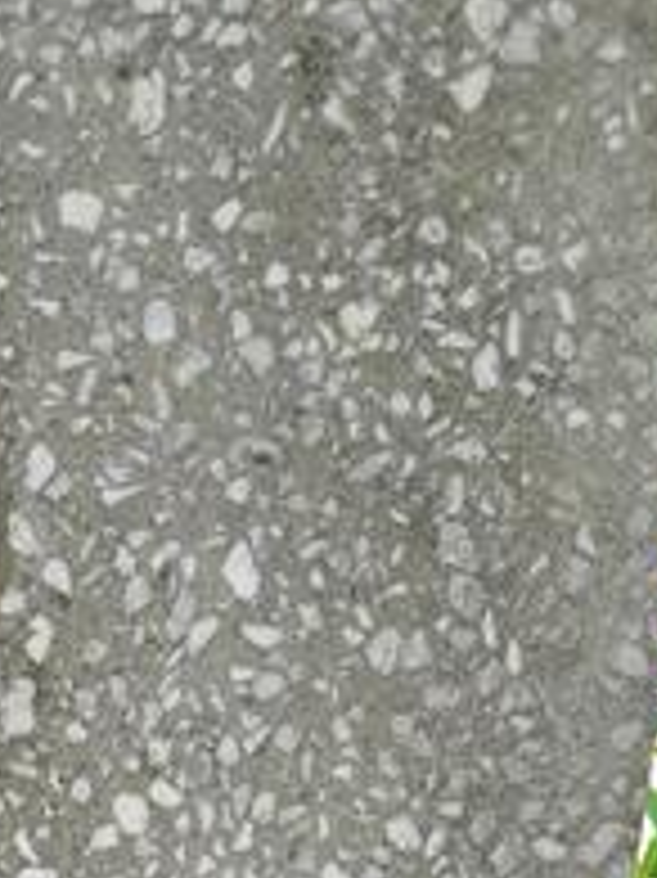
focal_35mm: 77
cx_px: -212
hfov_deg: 17.8
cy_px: 1162
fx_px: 1951
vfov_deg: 22.5
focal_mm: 4.6
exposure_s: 1/100
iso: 32
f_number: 2
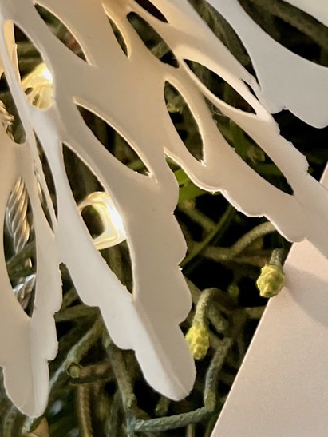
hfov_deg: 18.5
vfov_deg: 25.6
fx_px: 959
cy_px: 165
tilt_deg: -67.1
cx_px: 380
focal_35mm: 76
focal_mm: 4.2
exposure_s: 1/60
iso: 400
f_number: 1.6
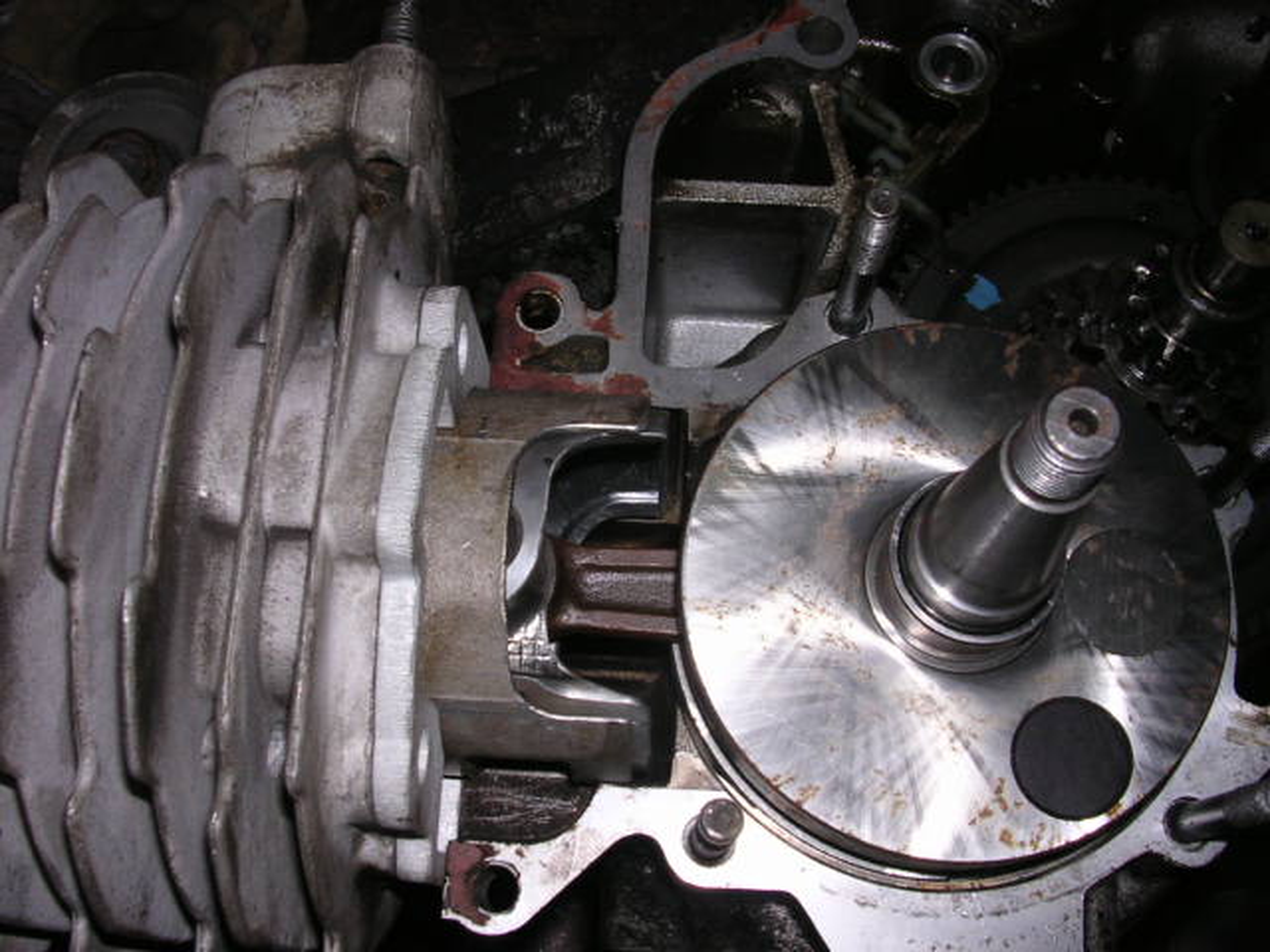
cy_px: 476
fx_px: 1394
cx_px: 635
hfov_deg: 49.0
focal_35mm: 38
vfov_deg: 37.7
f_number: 5.6
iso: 100
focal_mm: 5.8
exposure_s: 1/60.1
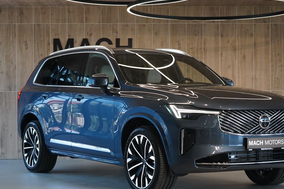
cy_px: 113
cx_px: 163
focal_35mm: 83
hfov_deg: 24.5
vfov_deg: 16.4
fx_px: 655
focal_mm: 67
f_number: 5.6
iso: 3200
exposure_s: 1/160
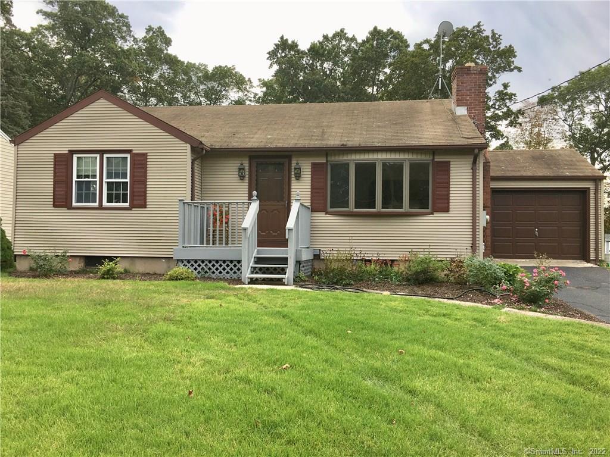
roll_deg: -0.9
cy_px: 228
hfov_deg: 61.7
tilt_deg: +2.4
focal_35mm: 29
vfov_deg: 48.2
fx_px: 511
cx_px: 305
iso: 25
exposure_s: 1/674
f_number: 2.2
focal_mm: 4.15
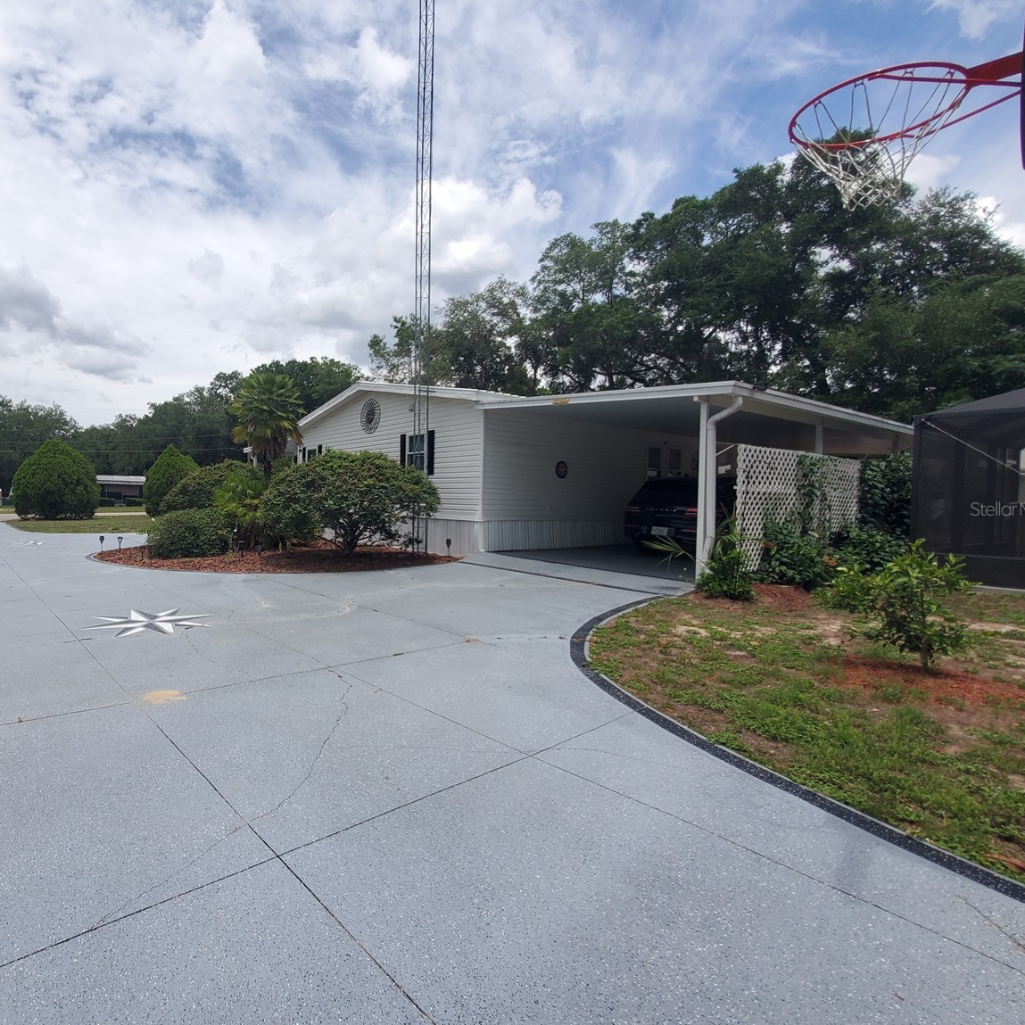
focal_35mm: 16
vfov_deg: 87.4
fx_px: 536
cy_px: 508
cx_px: 341
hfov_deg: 84.4
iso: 50
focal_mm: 1.8
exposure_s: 1/1318
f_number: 2.2
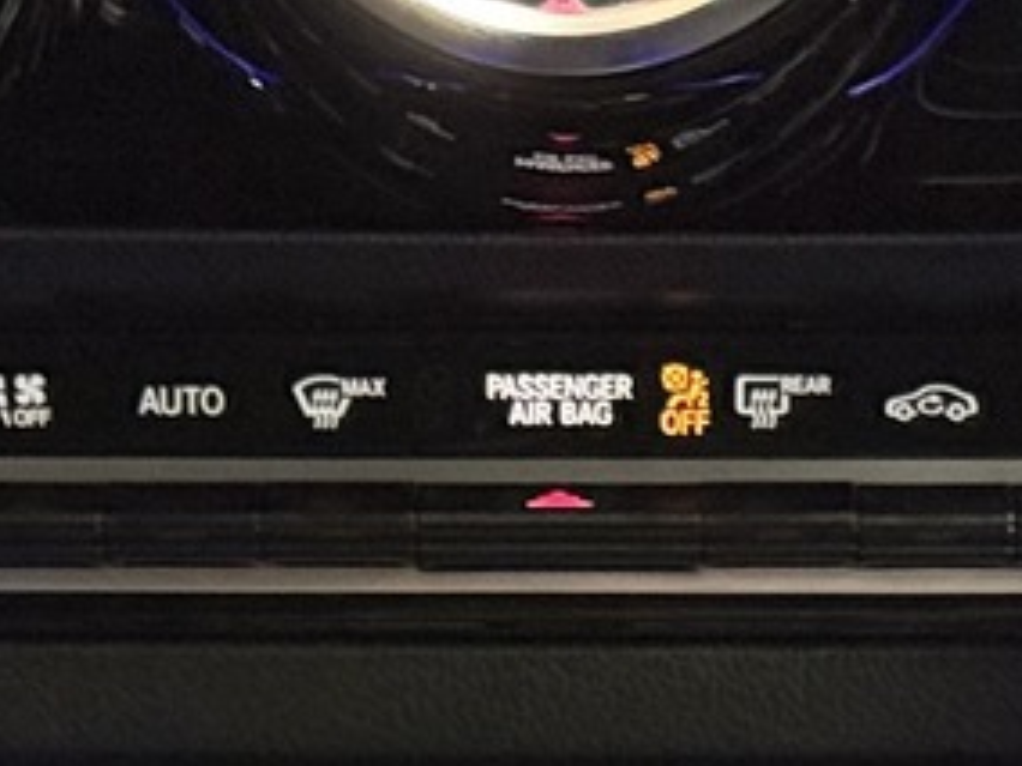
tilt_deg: -35.1
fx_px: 7174
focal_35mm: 243
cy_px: 1938
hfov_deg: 8.1
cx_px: 572
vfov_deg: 5.8
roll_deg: +0.0
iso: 500
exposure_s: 1/32
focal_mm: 6.76
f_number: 1.78
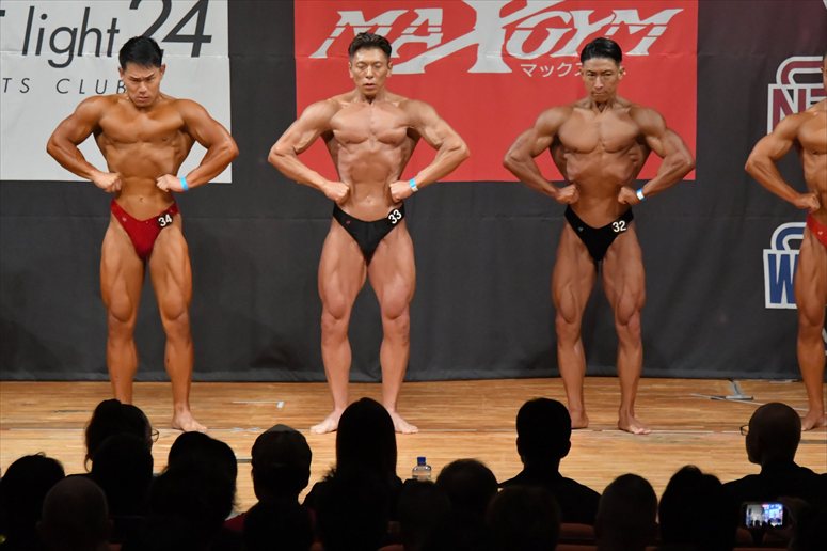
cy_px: 276
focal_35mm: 240
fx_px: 5511
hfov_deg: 8.6
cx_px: 414
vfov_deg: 5.7
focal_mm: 160
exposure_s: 1/400
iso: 8000
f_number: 5.6
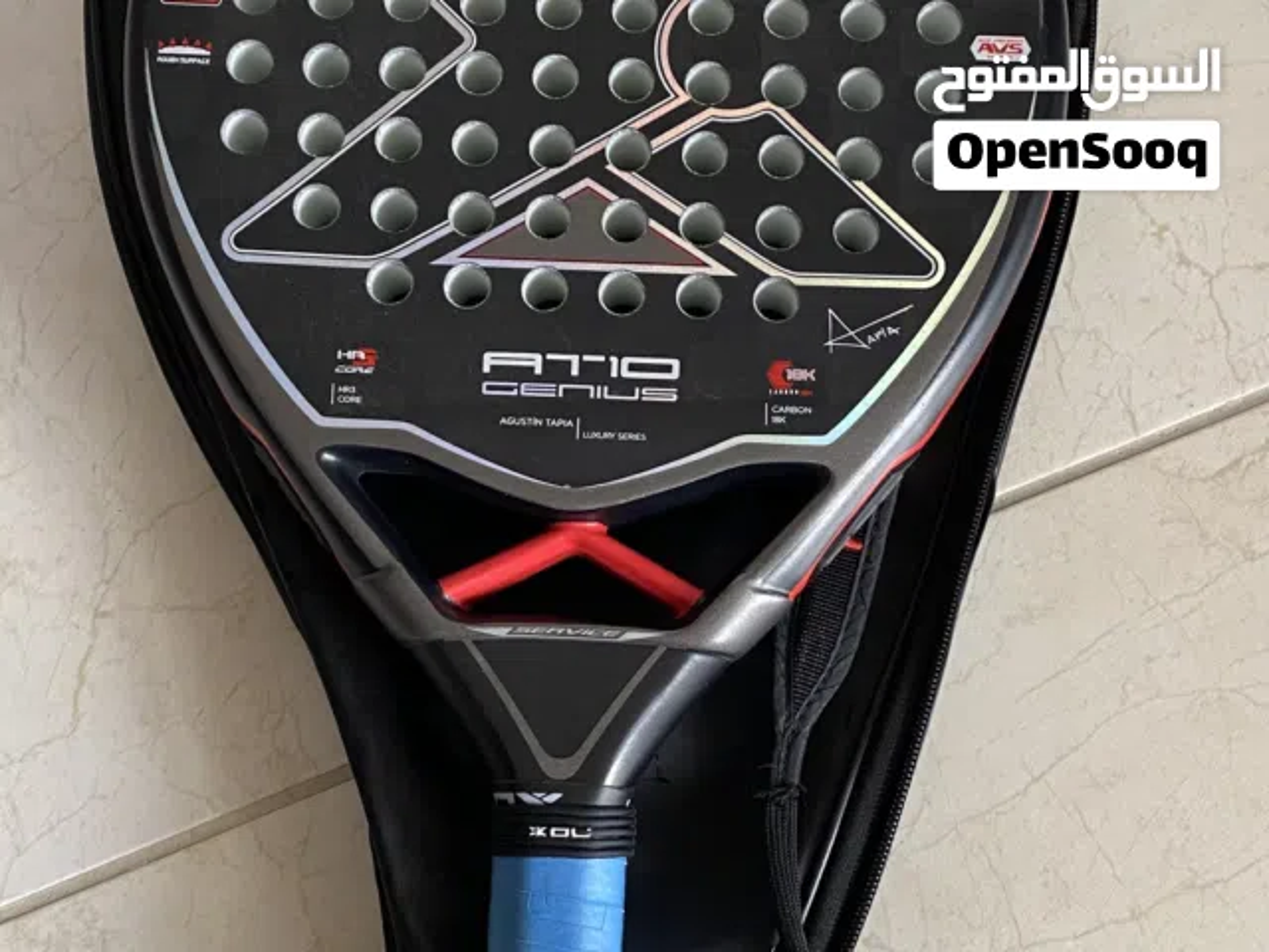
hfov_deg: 67.3
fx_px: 953
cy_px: 476
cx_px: 634
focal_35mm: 26
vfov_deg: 53.1
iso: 250
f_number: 1.8
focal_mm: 4.25
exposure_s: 1/60
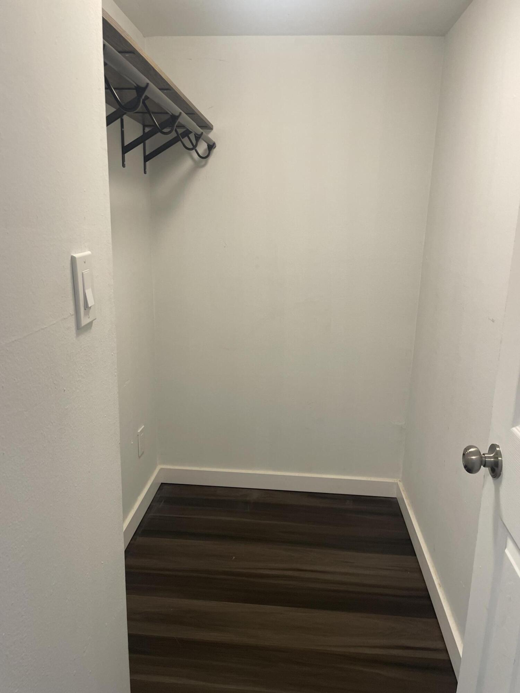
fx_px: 521
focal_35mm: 26
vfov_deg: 67.3
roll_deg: -1.9
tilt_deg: -10.6
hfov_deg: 53.1
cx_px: 260
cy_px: 346
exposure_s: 1/60
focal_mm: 4.2
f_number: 1.6
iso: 64
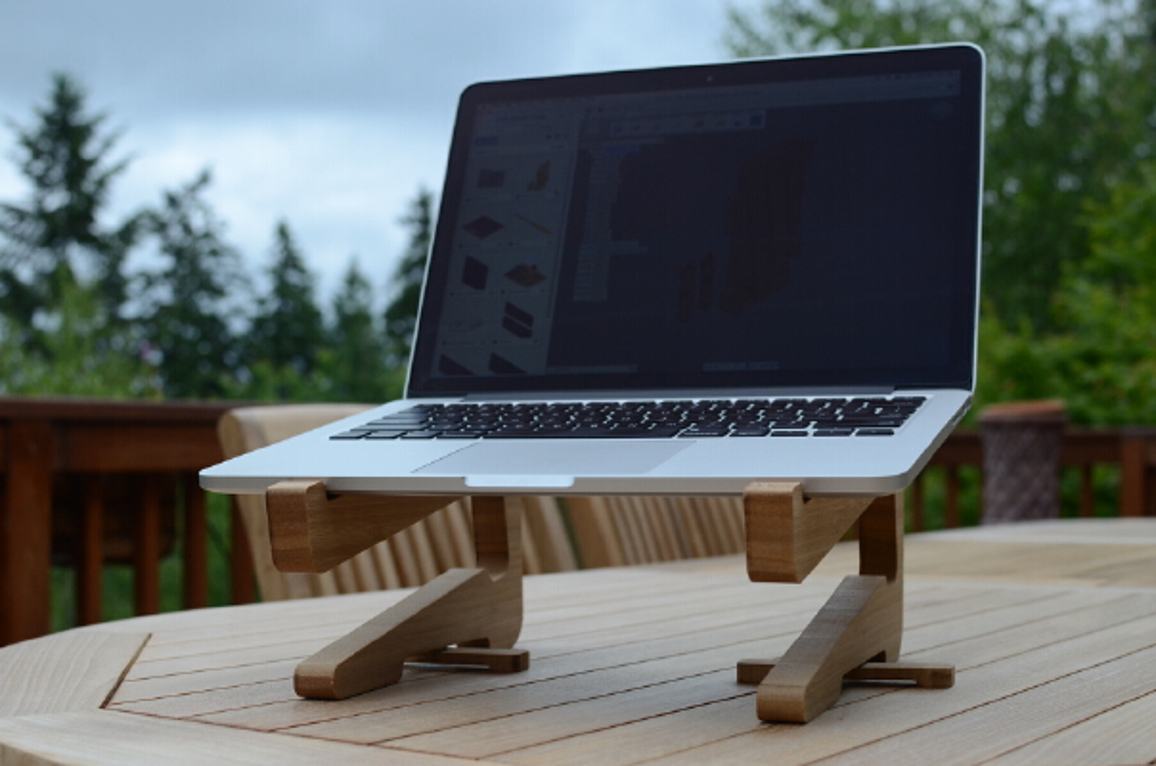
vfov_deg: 25.6
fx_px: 1682
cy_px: 383
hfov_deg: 37.9
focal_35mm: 52
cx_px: 578
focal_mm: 35
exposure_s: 1/640
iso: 400
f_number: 5
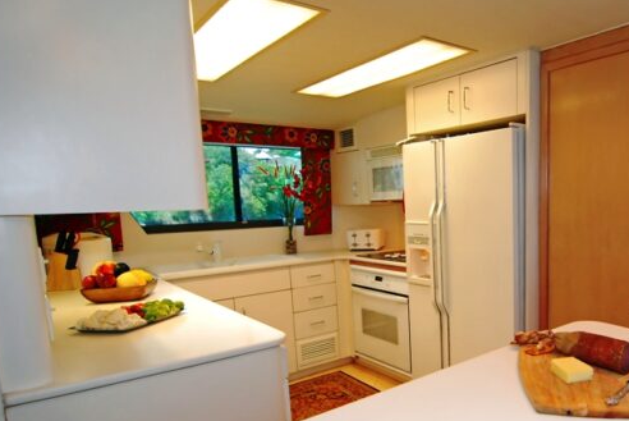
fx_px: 451
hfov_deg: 66.4
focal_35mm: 26
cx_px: 454
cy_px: 266
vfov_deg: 49.5
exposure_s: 1/30
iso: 800
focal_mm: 11
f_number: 2.8
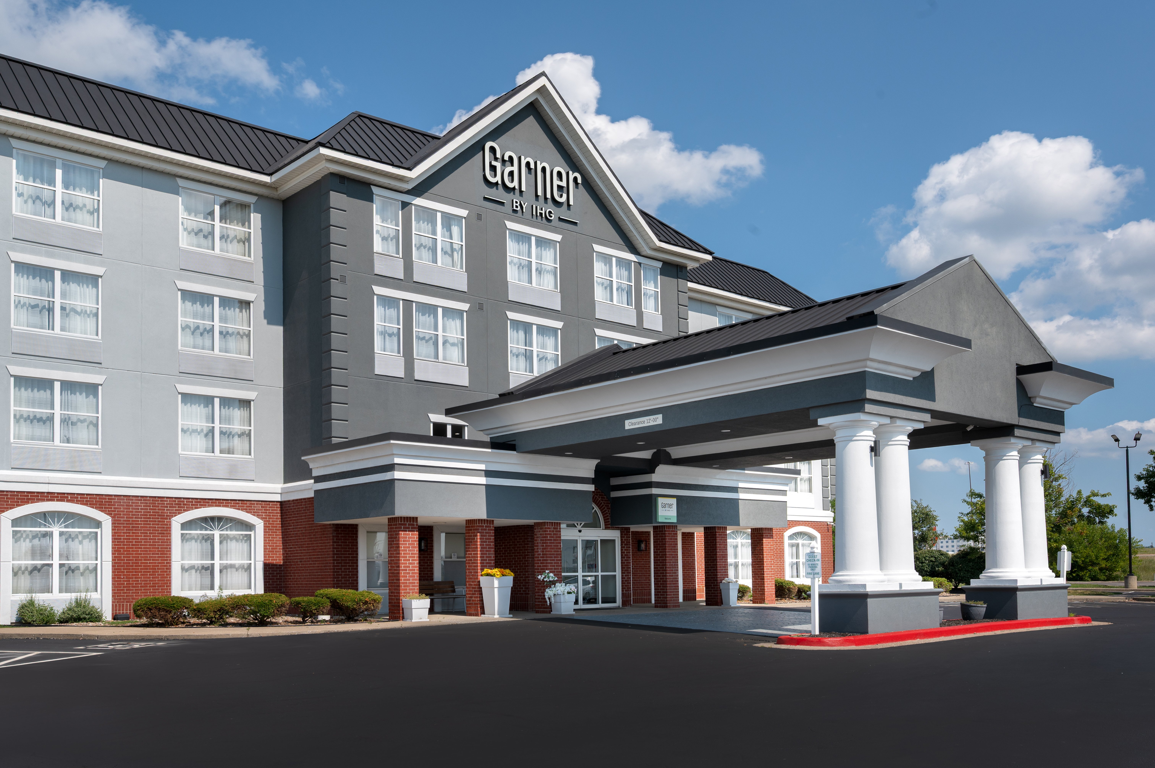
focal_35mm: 30
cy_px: 384
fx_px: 962
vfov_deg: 43.6
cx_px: 578
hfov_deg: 62.0
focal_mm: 30
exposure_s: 1/800
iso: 320
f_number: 11
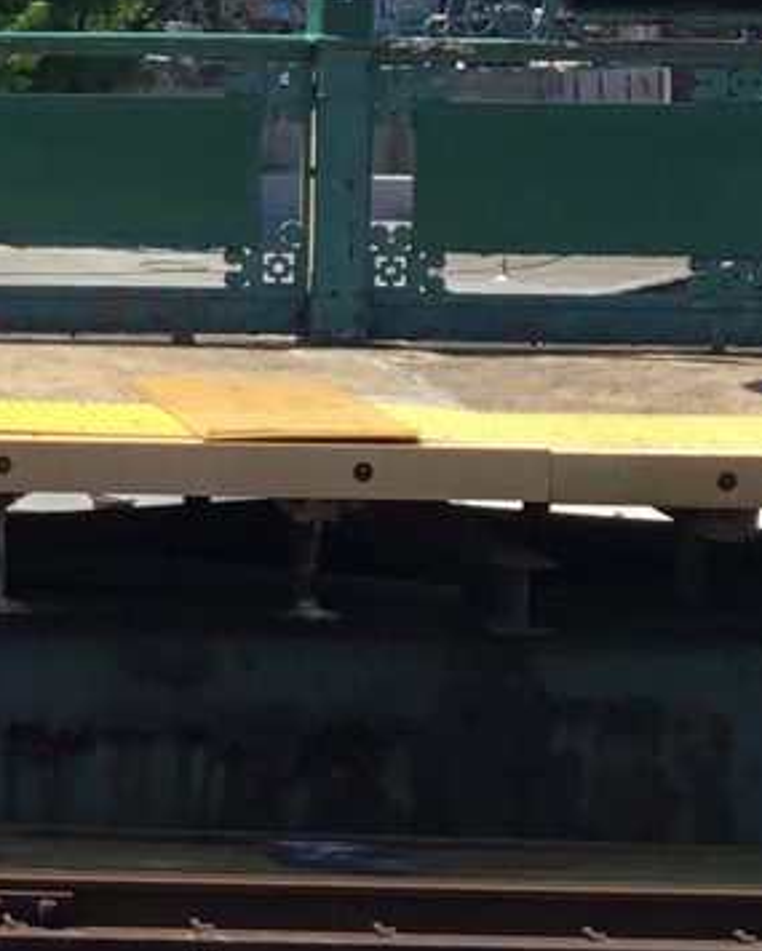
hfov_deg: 10.6
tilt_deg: -2.4
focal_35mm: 136
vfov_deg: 14.0
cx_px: -652
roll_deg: -0.5
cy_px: 93
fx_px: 3832
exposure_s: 1/715
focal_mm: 3.3
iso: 25
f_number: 2.4
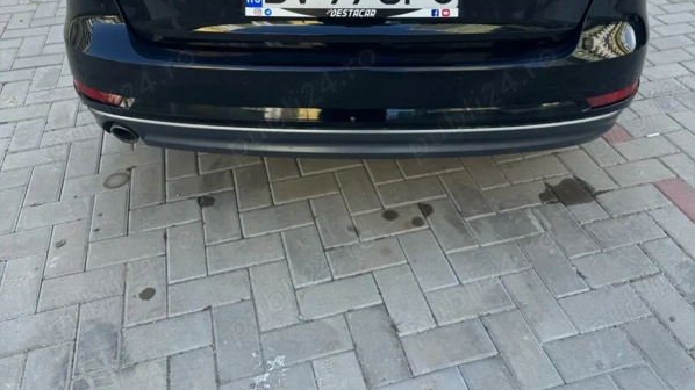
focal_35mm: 35
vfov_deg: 29.9
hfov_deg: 56.6
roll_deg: +1.4
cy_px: -50
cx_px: 348
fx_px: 645
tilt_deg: -19.0
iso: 80
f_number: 1.78
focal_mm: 6.76
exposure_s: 1/812
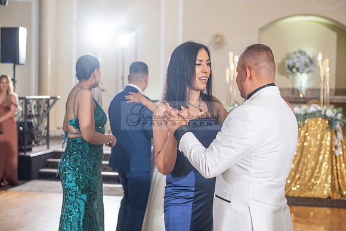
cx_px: 173
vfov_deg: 19.5
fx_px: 673
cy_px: 116
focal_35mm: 70
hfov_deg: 28.8
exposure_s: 1/160
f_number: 4
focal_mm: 70
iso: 800
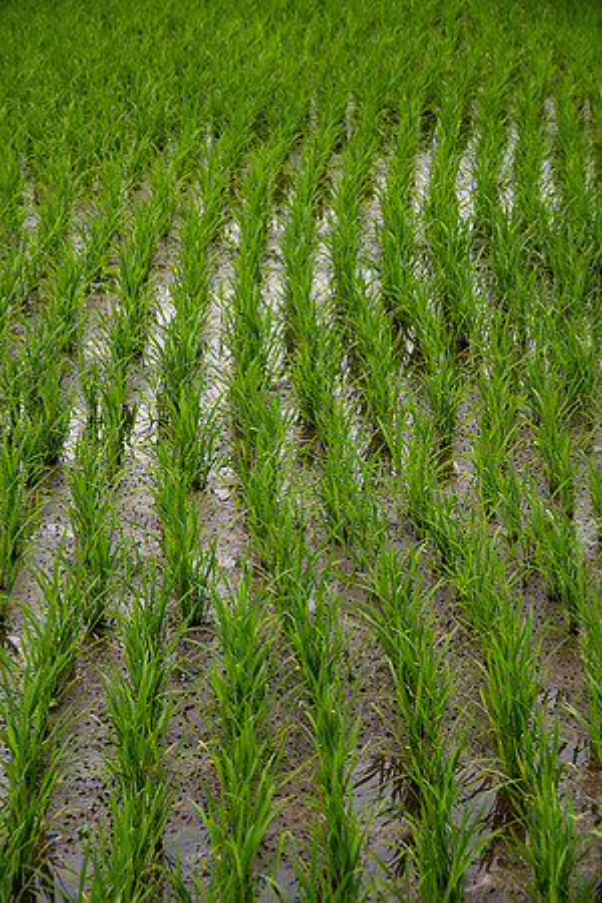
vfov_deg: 19.5
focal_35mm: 105
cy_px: 452
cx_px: 301
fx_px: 2634
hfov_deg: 13.0
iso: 800
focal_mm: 105
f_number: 7.1
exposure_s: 1/800
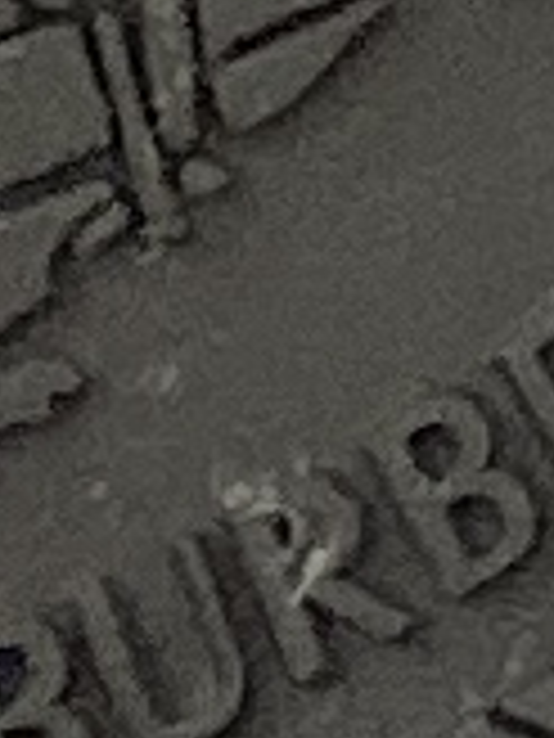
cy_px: 225
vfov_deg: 11.3
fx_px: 3713
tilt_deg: -12.4
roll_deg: +27.5
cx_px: 86
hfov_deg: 8.5
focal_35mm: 174
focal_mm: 4.25
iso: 125
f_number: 1.8
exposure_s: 1/115
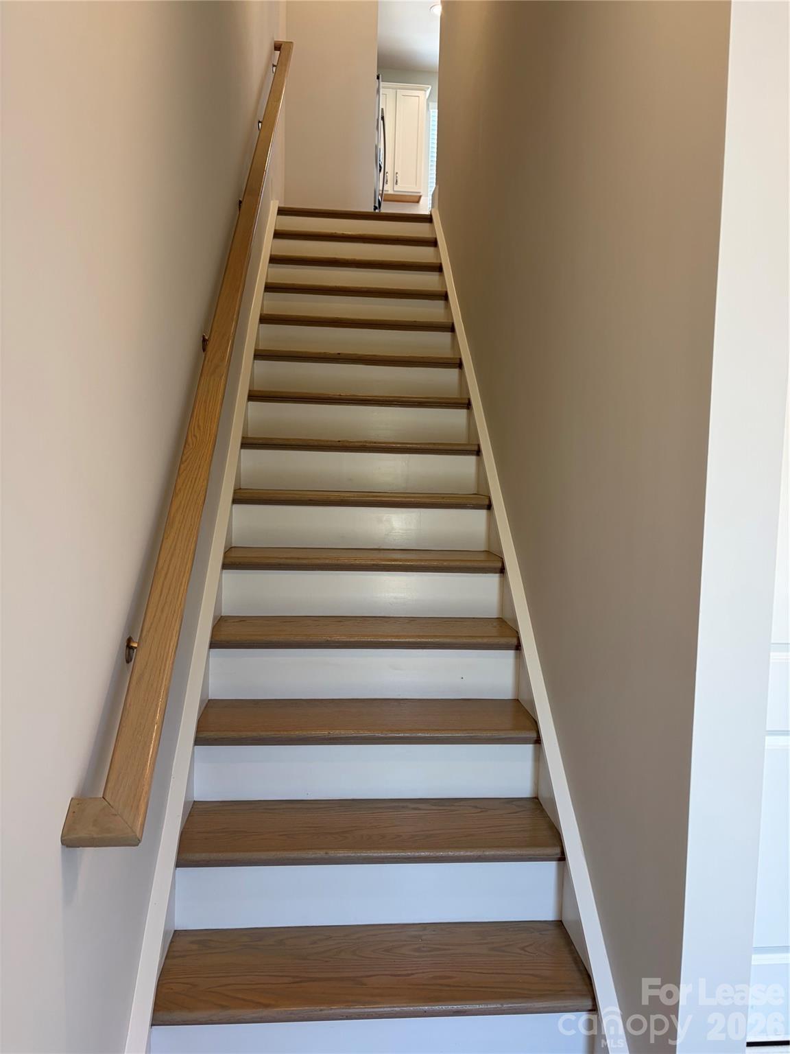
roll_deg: -1.1
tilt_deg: -3.4
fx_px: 791
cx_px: 395
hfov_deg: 53.1
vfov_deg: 67.3
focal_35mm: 26
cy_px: 527
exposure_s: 1/120
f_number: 1.6
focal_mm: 5.96
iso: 80
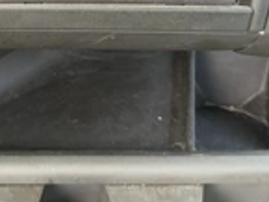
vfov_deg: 21.2
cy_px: -19
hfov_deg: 28.9
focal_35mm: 66
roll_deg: -0.8
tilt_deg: -38.3
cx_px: 65
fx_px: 513
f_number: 1.78
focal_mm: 6.76
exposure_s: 1/131
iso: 160
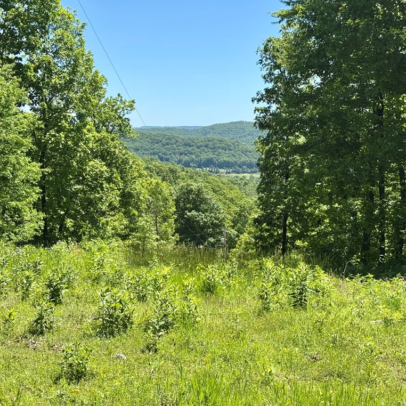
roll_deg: +0.0
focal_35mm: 57
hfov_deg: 30.0
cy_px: 202
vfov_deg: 30.0
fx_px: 756
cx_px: 197
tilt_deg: -7.0
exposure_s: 1/2717
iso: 64
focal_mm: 6.76
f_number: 1.78
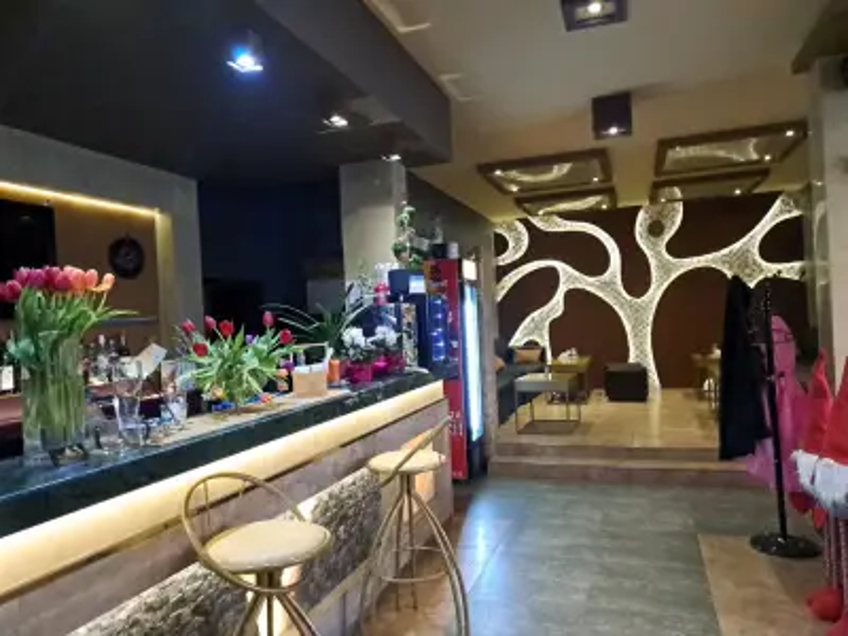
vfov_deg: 56.8
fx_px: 588
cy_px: 318
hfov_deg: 71.6
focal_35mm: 24
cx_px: 424
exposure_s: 1/50
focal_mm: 5.23
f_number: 1.8
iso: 795
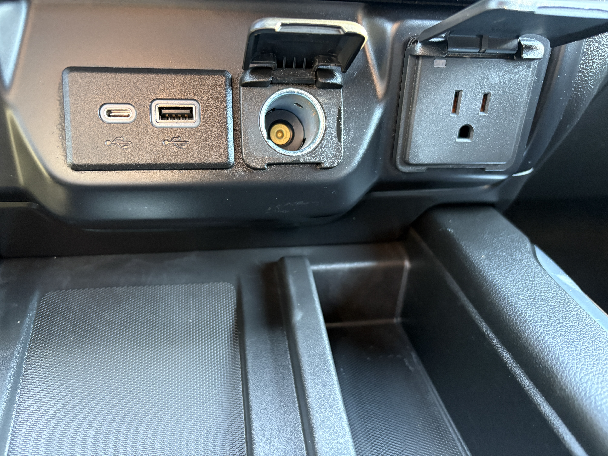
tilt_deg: -29.7
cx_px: 304
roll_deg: -4.1
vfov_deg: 53.1
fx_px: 457
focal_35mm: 26
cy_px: 228
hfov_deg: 67.3
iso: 500
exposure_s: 1/49
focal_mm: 5.96
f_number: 1.6
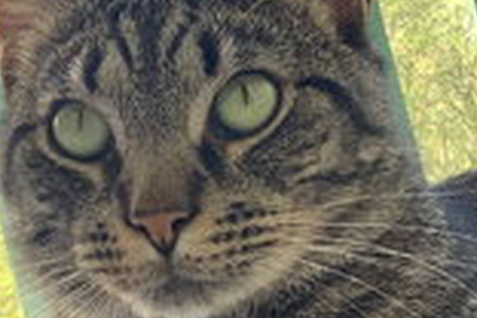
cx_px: 235
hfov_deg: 19.1
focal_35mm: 107
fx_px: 1418
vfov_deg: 12.8
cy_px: 209
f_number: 2.2
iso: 32
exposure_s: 1/121
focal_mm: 2.87
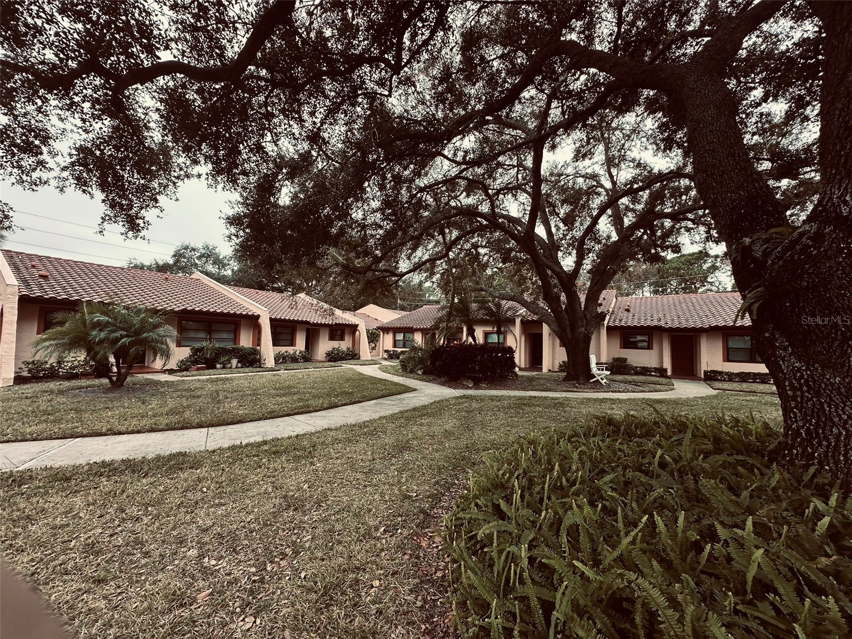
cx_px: 426
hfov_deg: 102.1
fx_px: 345
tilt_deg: +4.6
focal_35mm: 14
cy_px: 320
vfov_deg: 85.7
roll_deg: -2.2
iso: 40
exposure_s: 1/166
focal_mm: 2.22
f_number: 2.2
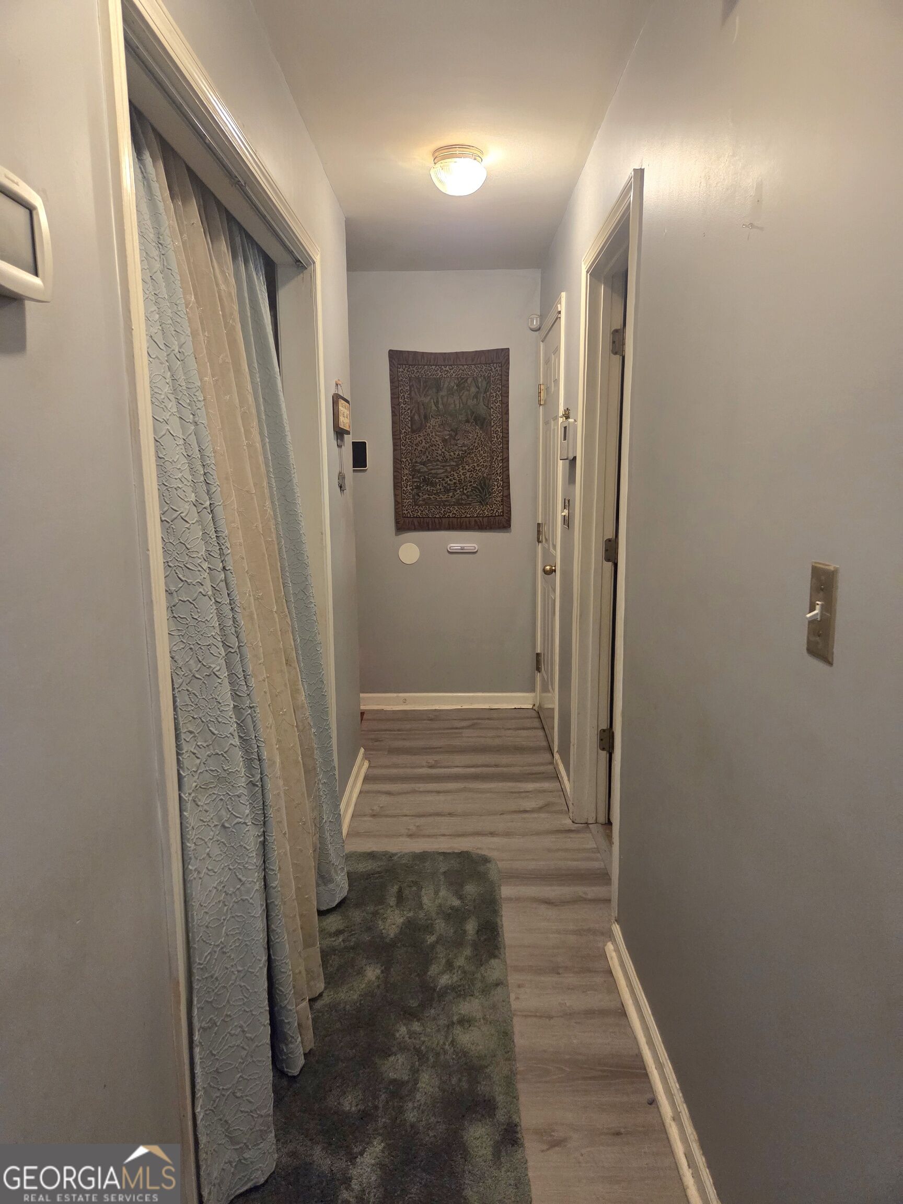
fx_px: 800
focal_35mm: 23
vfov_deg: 73.9
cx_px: 452
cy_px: 602
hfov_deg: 58.9
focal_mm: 5.4
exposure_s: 1/120
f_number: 1.8
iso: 1250
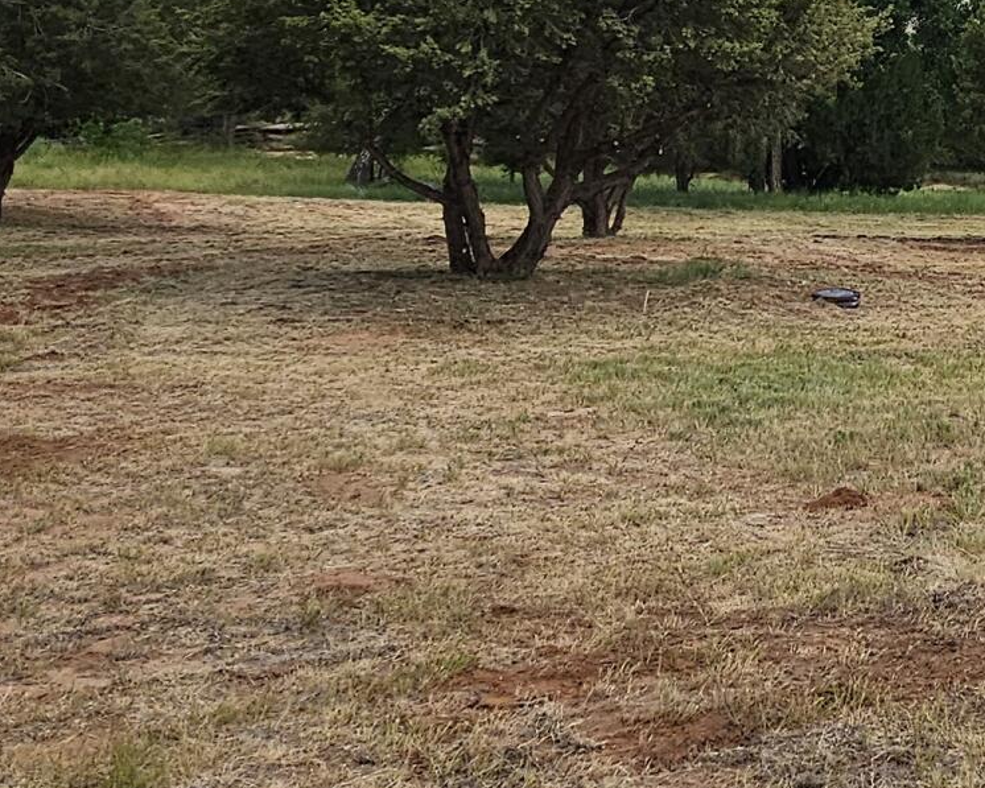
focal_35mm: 51
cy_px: 12
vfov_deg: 28.0
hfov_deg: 33.6
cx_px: 980
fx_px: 1487
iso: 50
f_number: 2.2
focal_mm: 2.2
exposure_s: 1/2151
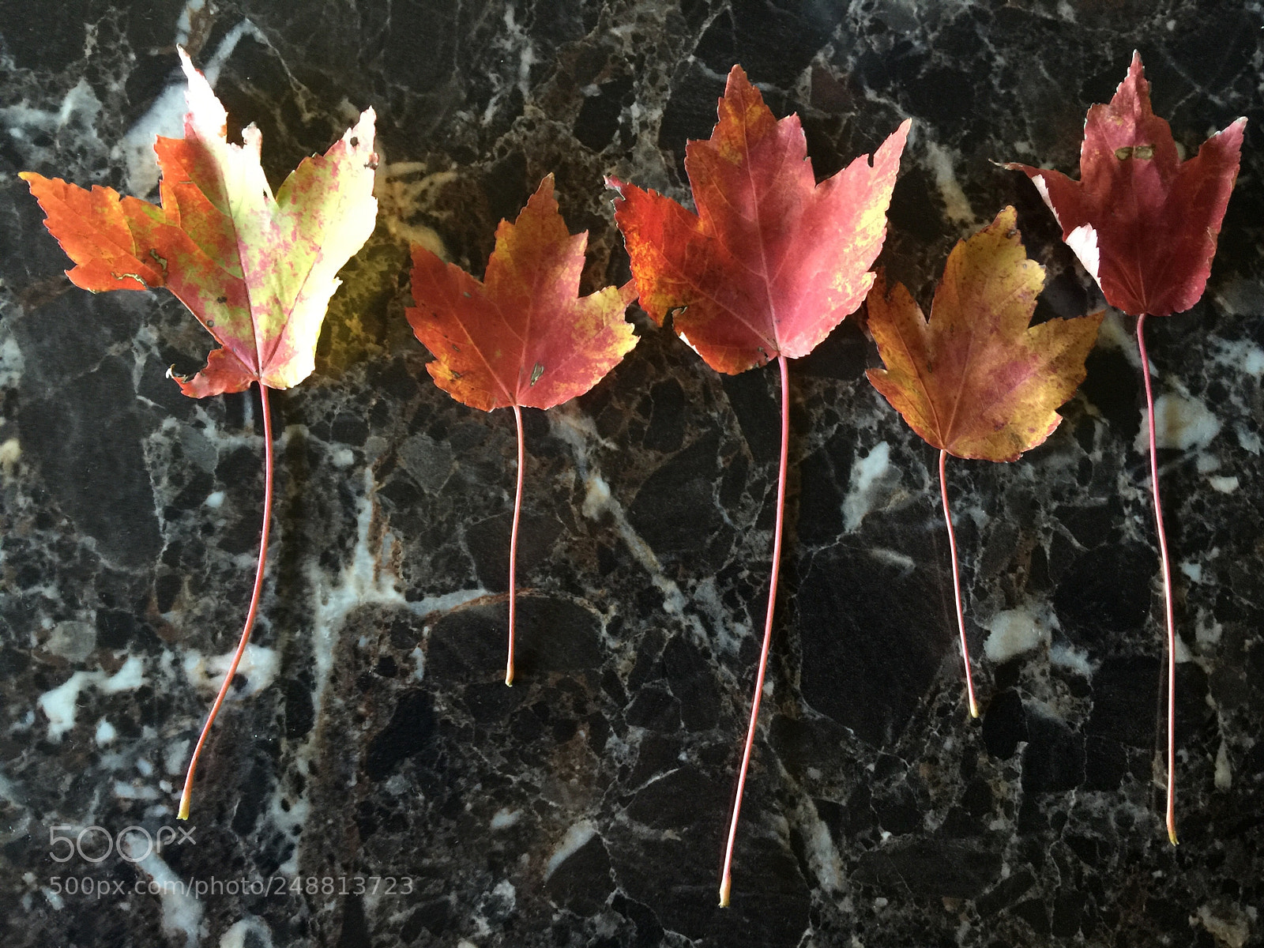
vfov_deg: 48.2
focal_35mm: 29
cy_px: 474
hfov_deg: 61.7
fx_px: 1059
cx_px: 632
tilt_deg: -85.7
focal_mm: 4.15
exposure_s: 1/4
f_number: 2.2
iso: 80
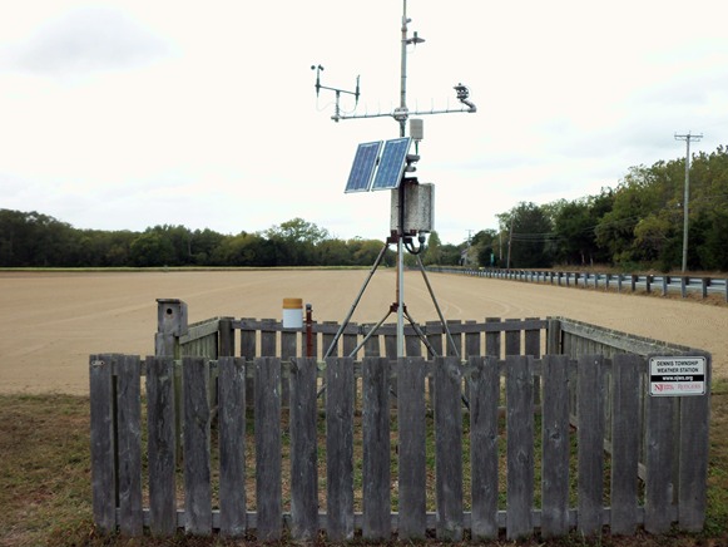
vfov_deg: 38.7
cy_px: 275
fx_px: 778
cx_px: 386
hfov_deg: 50.1
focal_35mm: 37
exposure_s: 1/400
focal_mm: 5.7
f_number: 2.9
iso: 80
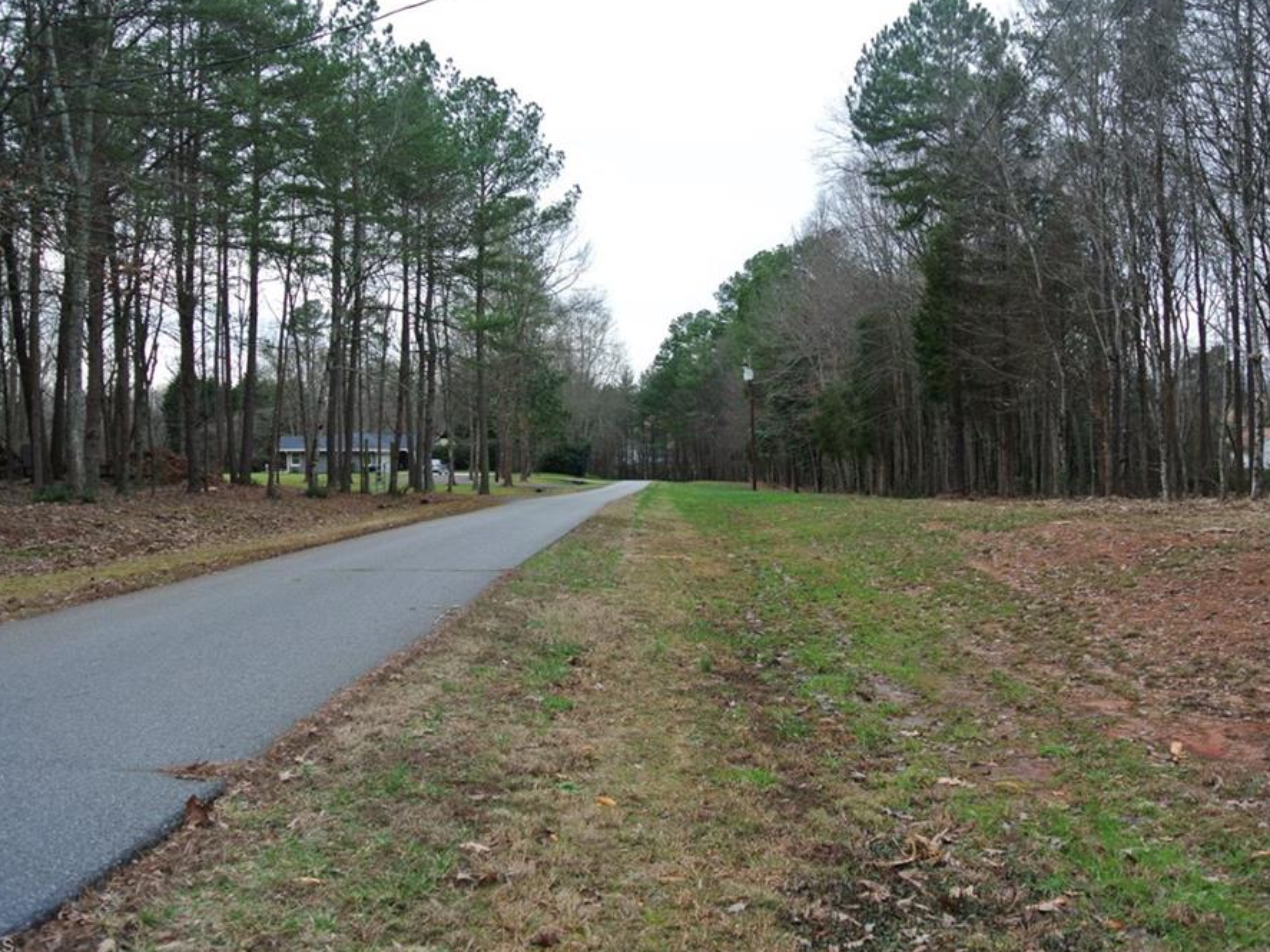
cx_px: 650
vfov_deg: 46.8
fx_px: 1100
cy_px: 470
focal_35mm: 30
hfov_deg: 60.0
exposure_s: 1/320
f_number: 4
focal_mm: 10
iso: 100
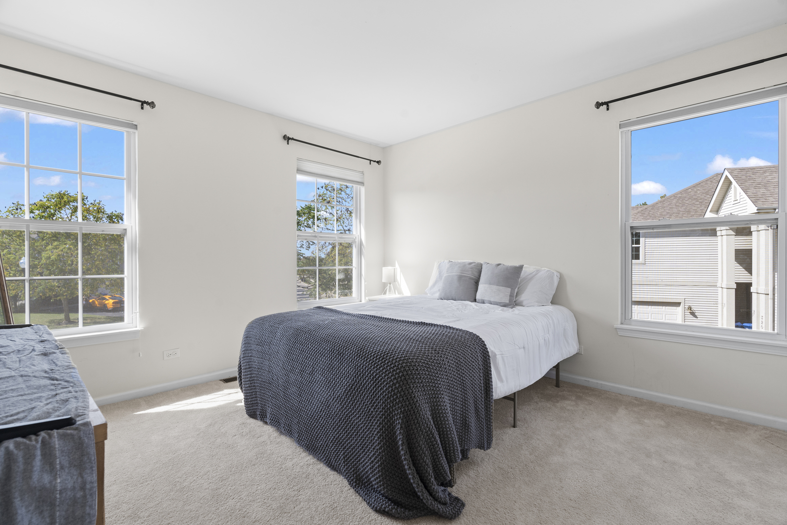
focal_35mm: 16
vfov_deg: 73.7
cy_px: 262
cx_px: 394
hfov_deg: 96.7
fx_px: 350
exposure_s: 1/30
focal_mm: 16
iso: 1000
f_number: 8
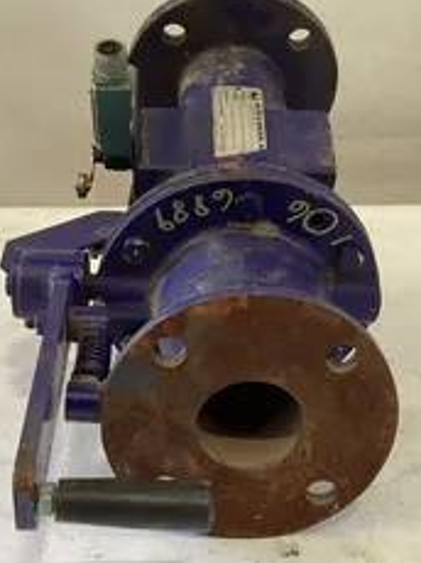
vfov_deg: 35.5
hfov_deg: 27.0
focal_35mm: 54
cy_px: 326
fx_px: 877
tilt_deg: -27.5
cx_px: 203
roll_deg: +1.6
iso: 80
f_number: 2.4
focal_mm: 3.3
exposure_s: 1/50
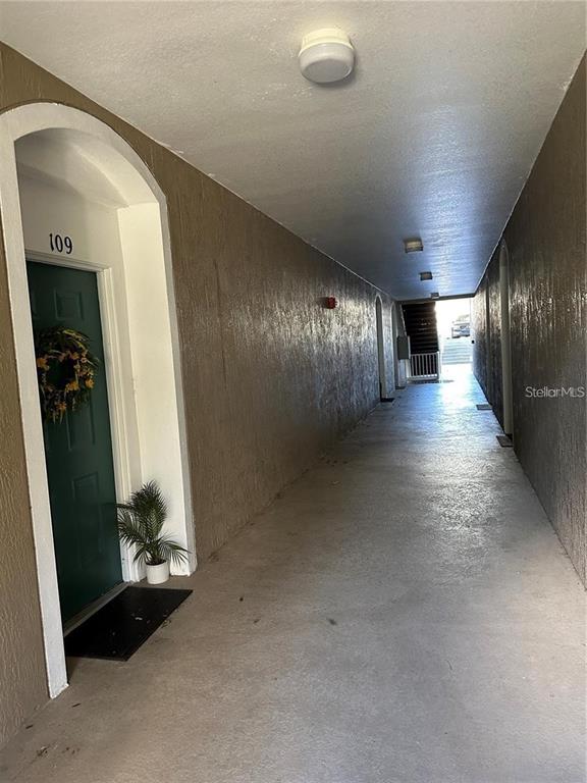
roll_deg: +4.3
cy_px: 392
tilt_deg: -3.2
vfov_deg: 71.6
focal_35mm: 24
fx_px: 543
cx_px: 294
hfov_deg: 56.8
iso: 400
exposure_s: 1/60
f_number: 1.78
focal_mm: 6.86
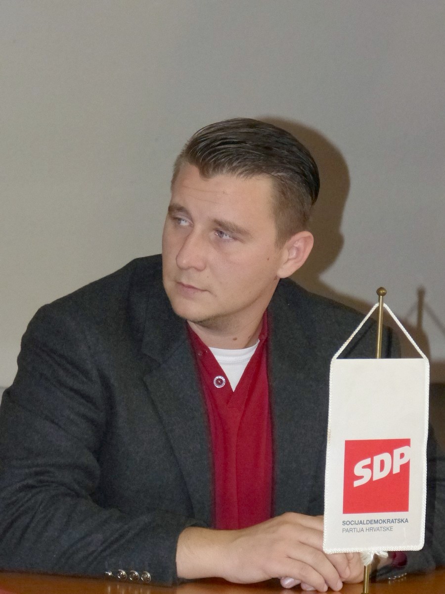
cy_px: 297
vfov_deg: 9.2
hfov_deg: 6.9
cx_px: 222
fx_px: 3702
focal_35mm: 216
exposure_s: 1/125
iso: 800
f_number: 3.8
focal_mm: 35.3
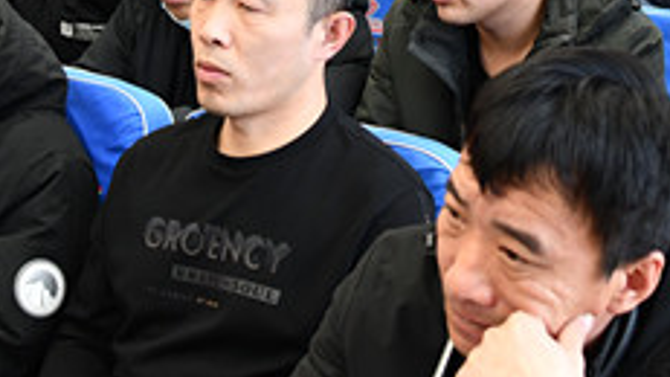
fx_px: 1546
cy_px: -170
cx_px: 322
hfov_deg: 24.5
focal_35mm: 87
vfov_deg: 13.2
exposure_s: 1/60
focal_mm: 24
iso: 1000
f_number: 4
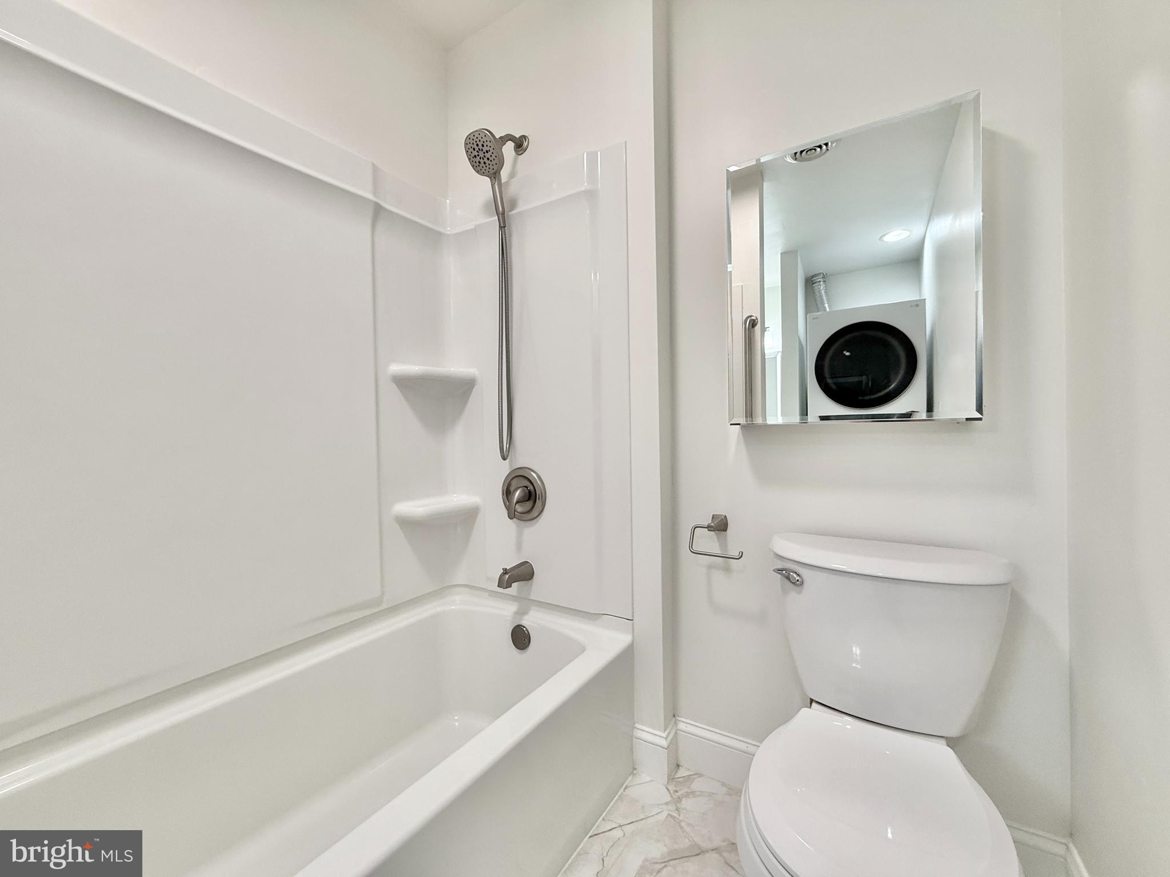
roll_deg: +1.1
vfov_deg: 85.7
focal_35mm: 14
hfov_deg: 102.1
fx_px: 473
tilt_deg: +0.8
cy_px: 438
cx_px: 585
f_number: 2.2
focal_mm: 2.22
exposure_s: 1/120
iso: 160
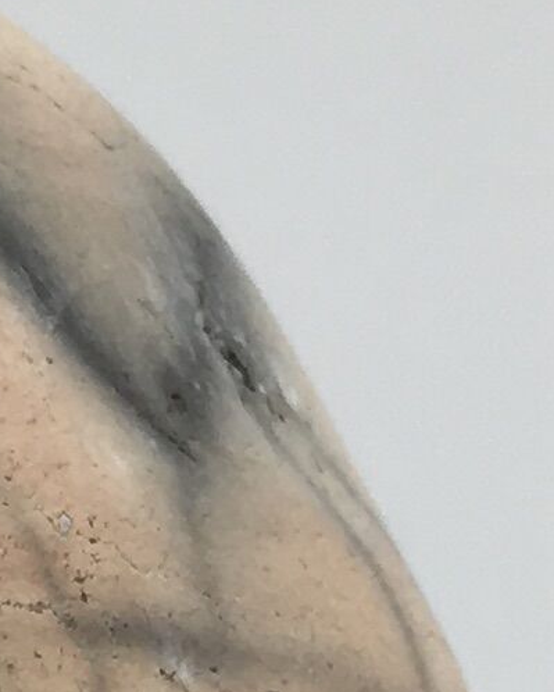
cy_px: 1255
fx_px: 4689
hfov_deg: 6.1
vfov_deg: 8.1
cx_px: -1300
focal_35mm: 229
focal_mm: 4.15
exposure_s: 1/135
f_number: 2.2
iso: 25
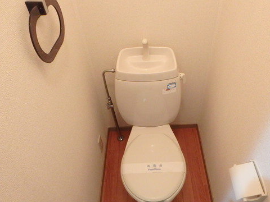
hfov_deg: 63.2
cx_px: 154
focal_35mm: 28
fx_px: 218
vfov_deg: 49.3
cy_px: 125
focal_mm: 3.7
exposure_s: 1/15
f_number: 3.5
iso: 800
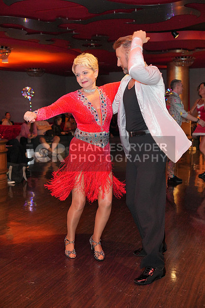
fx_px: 367
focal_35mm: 43
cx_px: 102
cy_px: 154
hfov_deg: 31.2
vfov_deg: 45.4
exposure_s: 1/200
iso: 4000
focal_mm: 43
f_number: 4
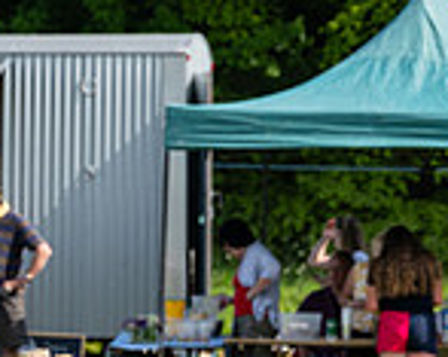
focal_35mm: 540
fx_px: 7146
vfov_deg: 2.8
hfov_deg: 3.6
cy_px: 656
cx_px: -261
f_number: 5
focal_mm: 125
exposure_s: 1/1000
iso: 200
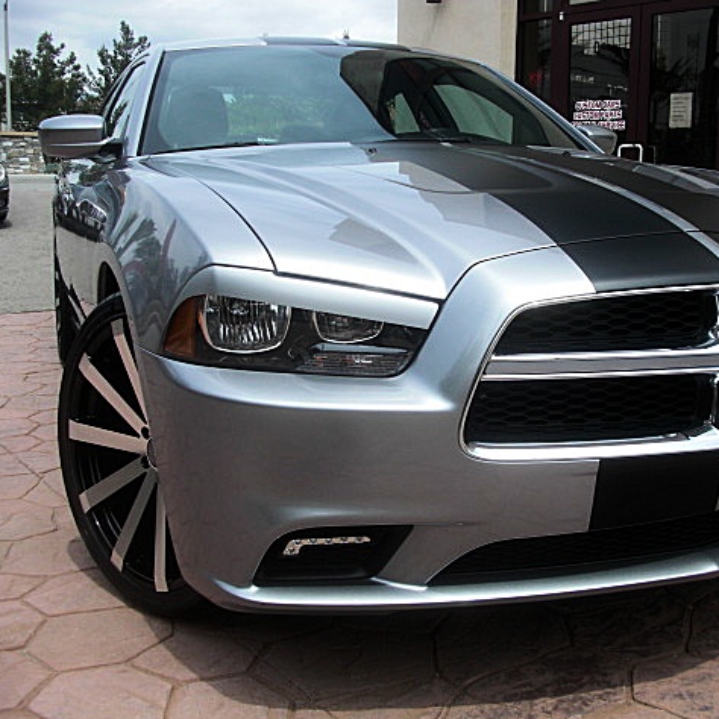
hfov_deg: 38.9
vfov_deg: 39.2
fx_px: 1010
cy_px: 363
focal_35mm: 43
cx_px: 451
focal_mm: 6.3
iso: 50
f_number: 2.8
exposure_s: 1/640
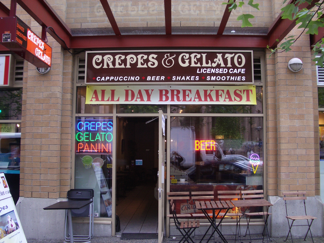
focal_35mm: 35
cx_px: 162
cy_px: 122
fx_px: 328
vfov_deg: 40.7
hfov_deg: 52.6
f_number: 2.6
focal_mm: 5.8
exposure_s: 1/60
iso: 100
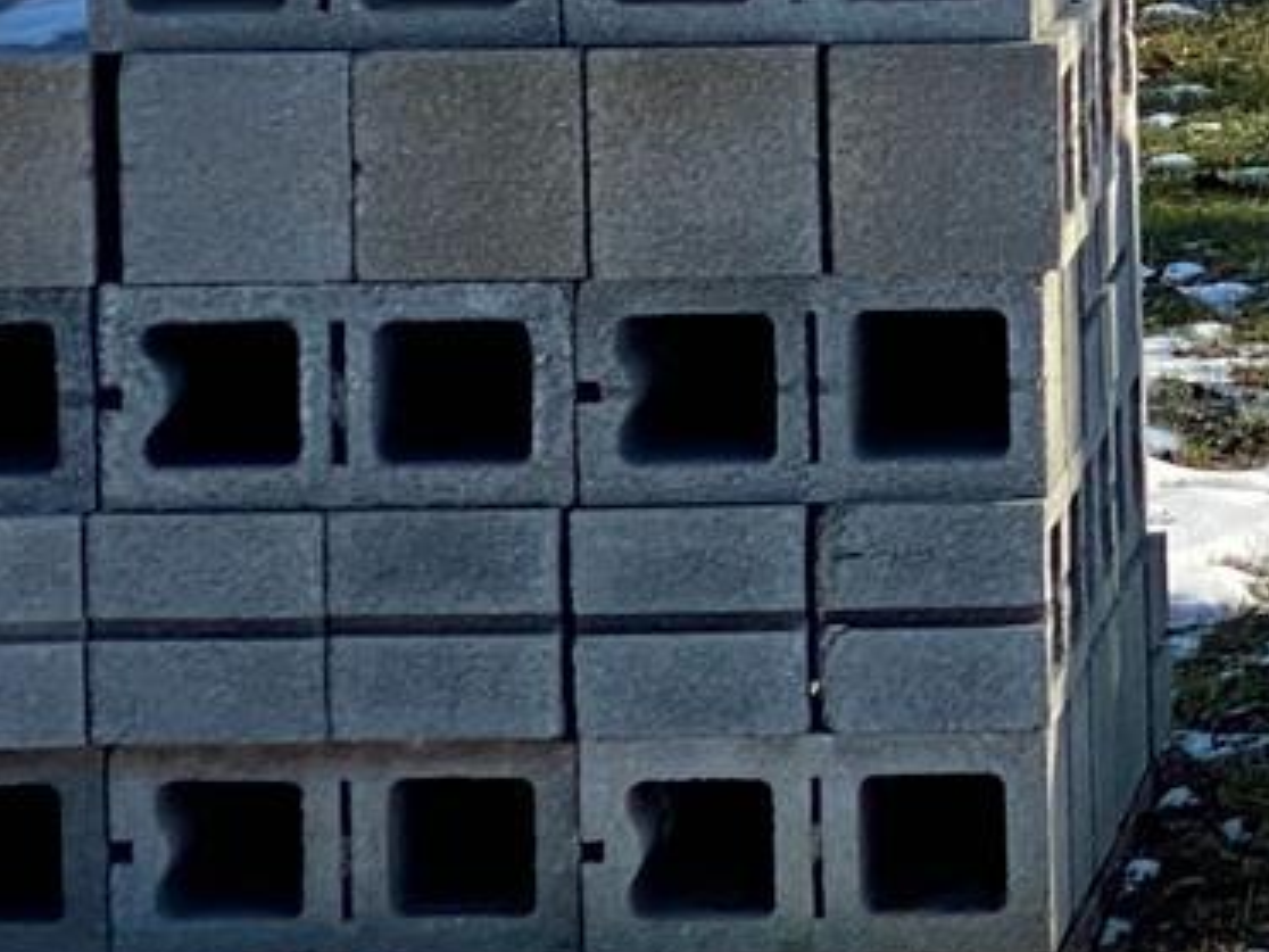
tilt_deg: -5.1
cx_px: 2043
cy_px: -10
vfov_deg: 5.2
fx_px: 10485
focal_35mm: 286
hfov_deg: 6.8
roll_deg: -3.1
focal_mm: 6
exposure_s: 1/1261
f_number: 2
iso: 20
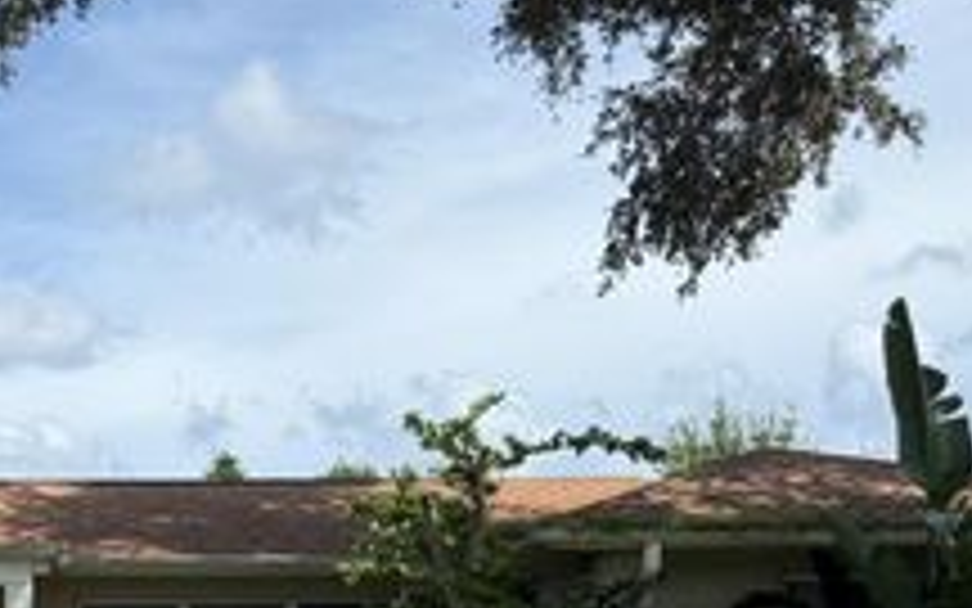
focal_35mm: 59
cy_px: 745
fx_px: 1563
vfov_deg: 20.5
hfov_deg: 32.2
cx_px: 36
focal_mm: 6.76
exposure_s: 1/4167
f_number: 1.78
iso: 80
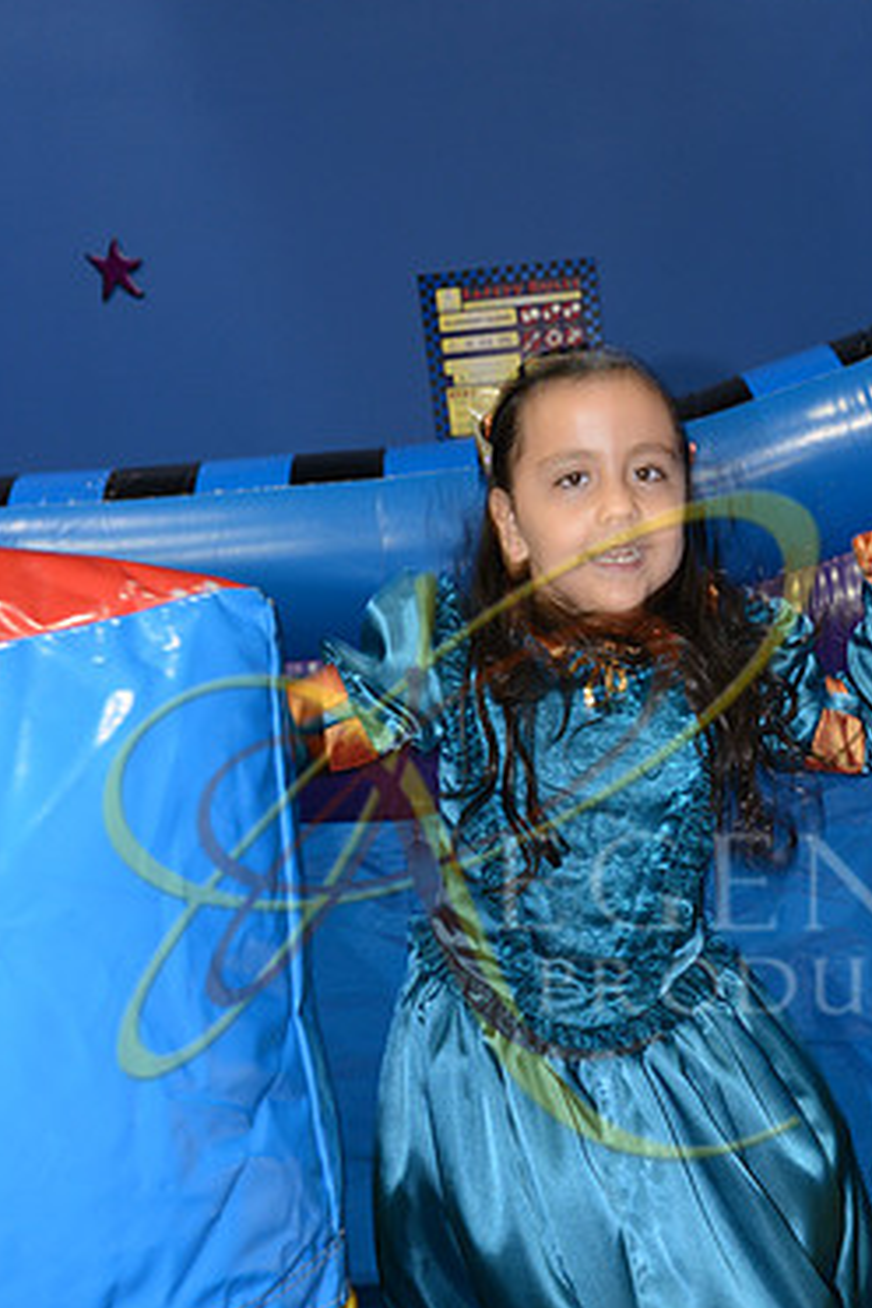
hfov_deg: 25.3
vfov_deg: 37.3
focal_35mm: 53
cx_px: 610
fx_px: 1926
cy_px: 826
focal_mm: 34
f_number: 4.5
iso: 640
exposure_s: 1/60
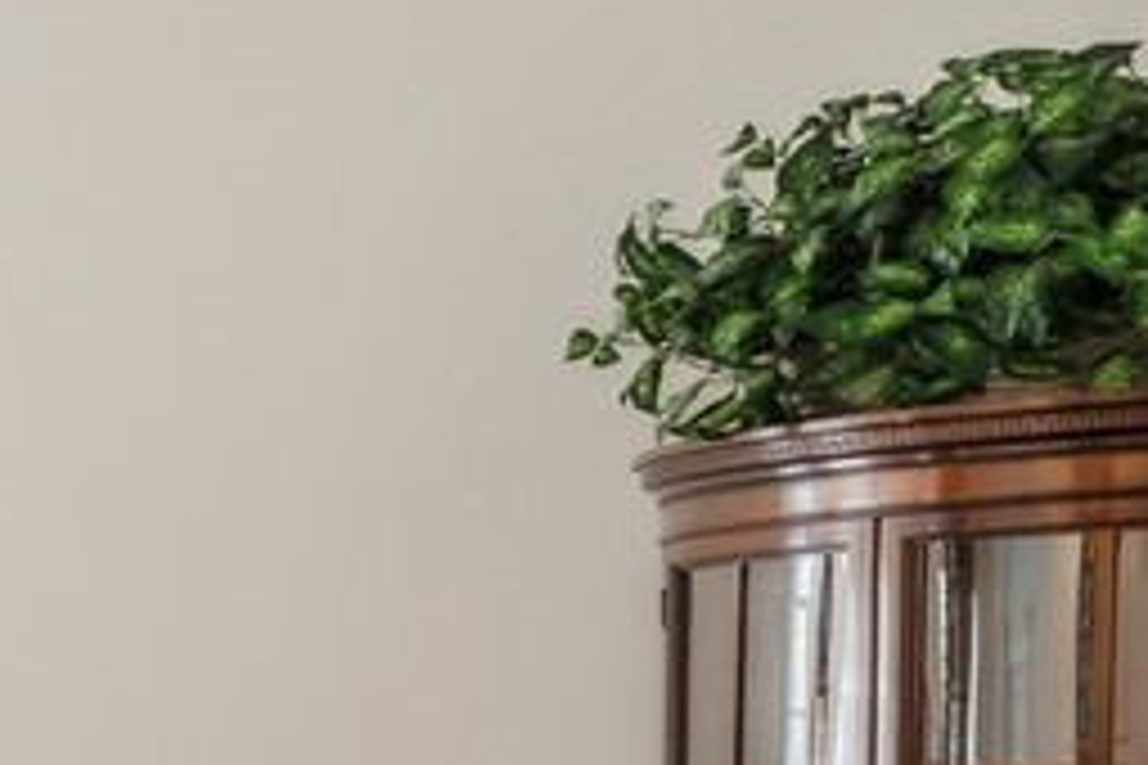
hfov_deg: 13.1
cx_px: -1922
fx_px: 2838
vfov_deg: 15.2
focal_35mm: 89
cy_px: 716
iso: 200
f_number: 8
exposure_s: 1/2.5
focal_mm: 14
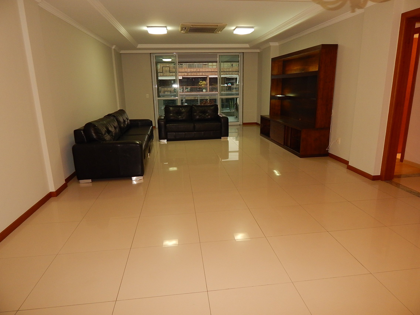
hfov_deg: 73.9
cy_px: 158
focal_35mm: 23
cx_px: 210
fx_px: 279
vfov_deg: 58.9
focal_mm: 4
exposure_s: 1/30
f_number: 3
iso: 200
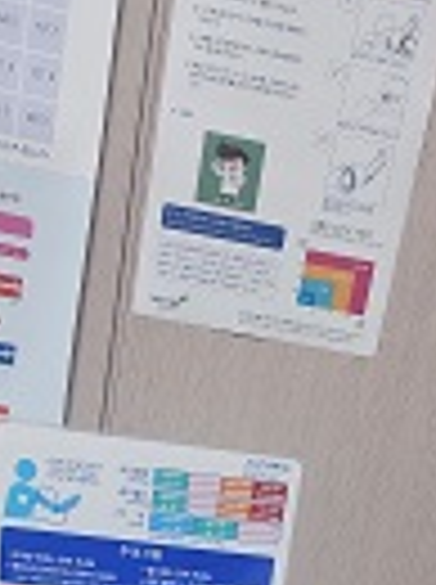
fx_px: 1196
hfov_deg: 20.7
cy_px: 846
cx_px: 207
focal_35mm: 71
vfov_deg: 22.9
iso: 200
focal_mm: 6.4
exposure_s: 1/120
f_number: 1.8
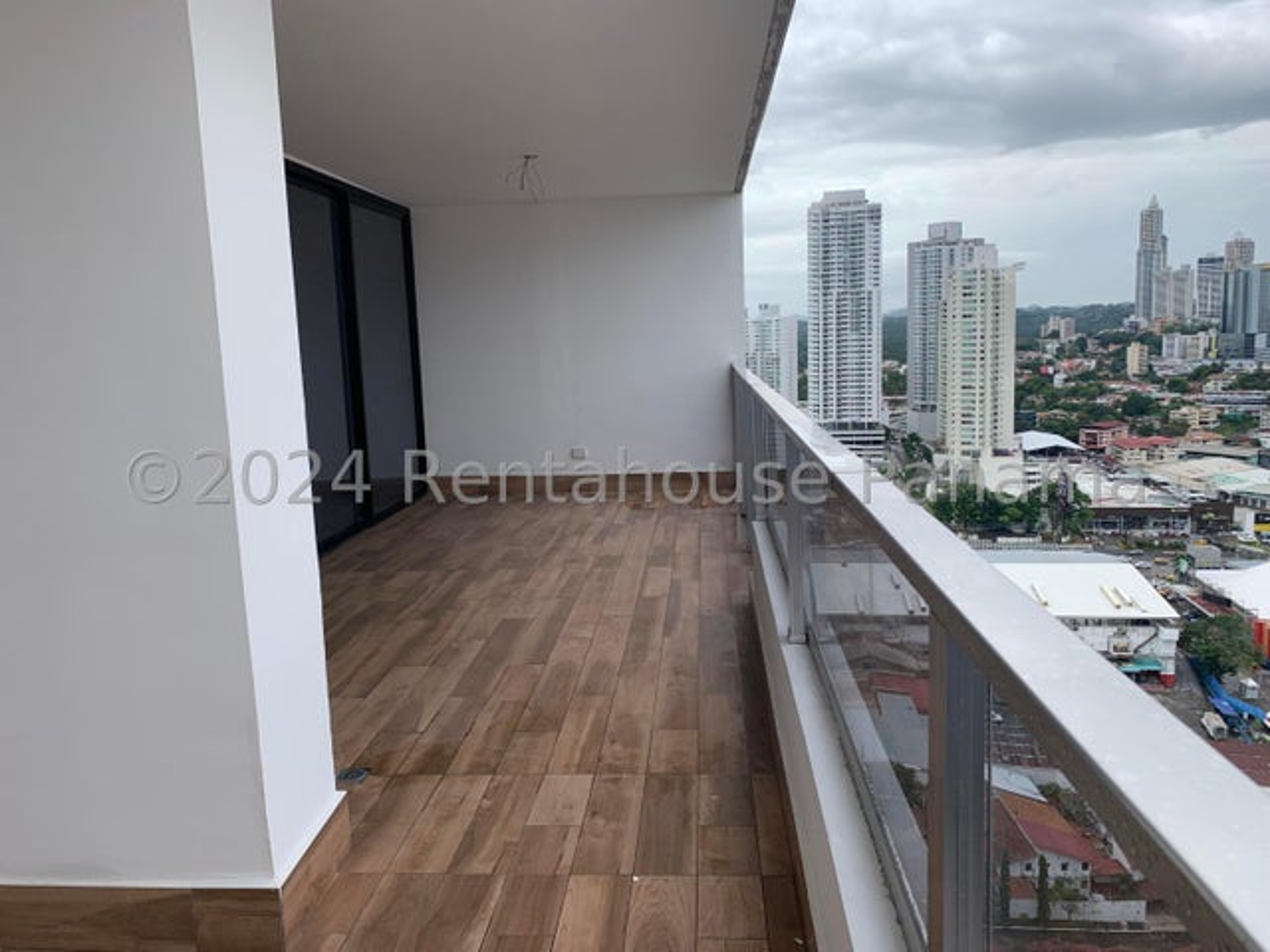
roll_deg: +2.7
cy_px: 476
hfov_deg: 67.3
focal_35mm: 26
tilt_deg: -6.4
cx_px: 635
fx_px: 954
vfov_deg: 53.1
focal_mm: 4.25
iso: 25
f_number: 1.8
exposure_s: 1/605
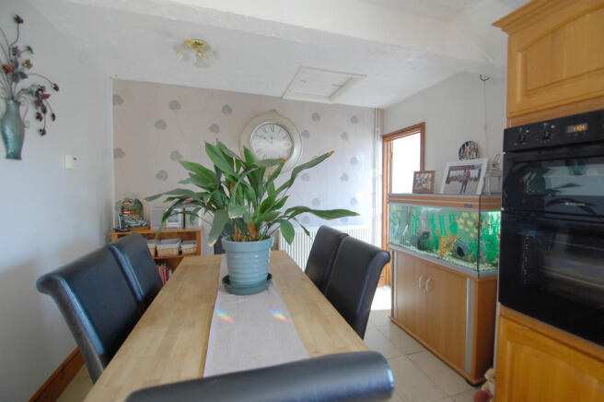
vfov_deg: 77.2
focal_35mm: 15
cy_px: 201
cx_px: 302
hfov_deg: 100.4
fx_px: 251
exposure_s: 1/30
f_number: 3.5
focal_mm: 10
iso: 450
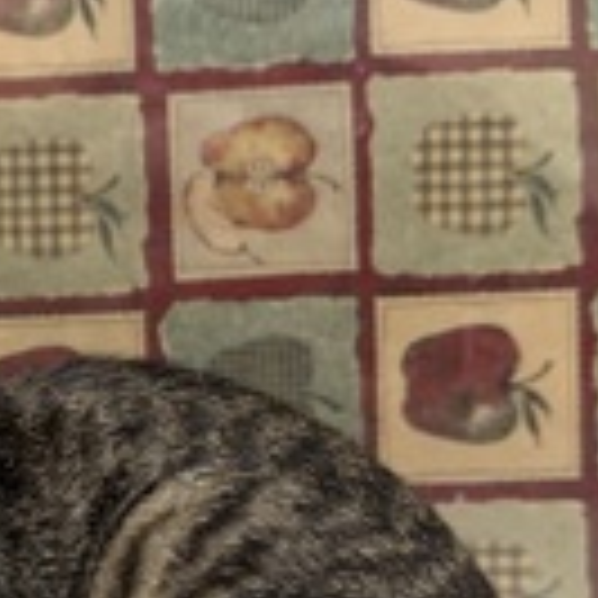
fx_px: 1309
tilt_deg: +2.1
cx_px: 45
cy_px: 470
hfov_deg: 24.9
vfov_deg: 25.3
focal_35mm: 67
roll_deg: -0.3
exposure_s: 1/120
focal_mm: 6.76
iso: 200
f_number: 1.78
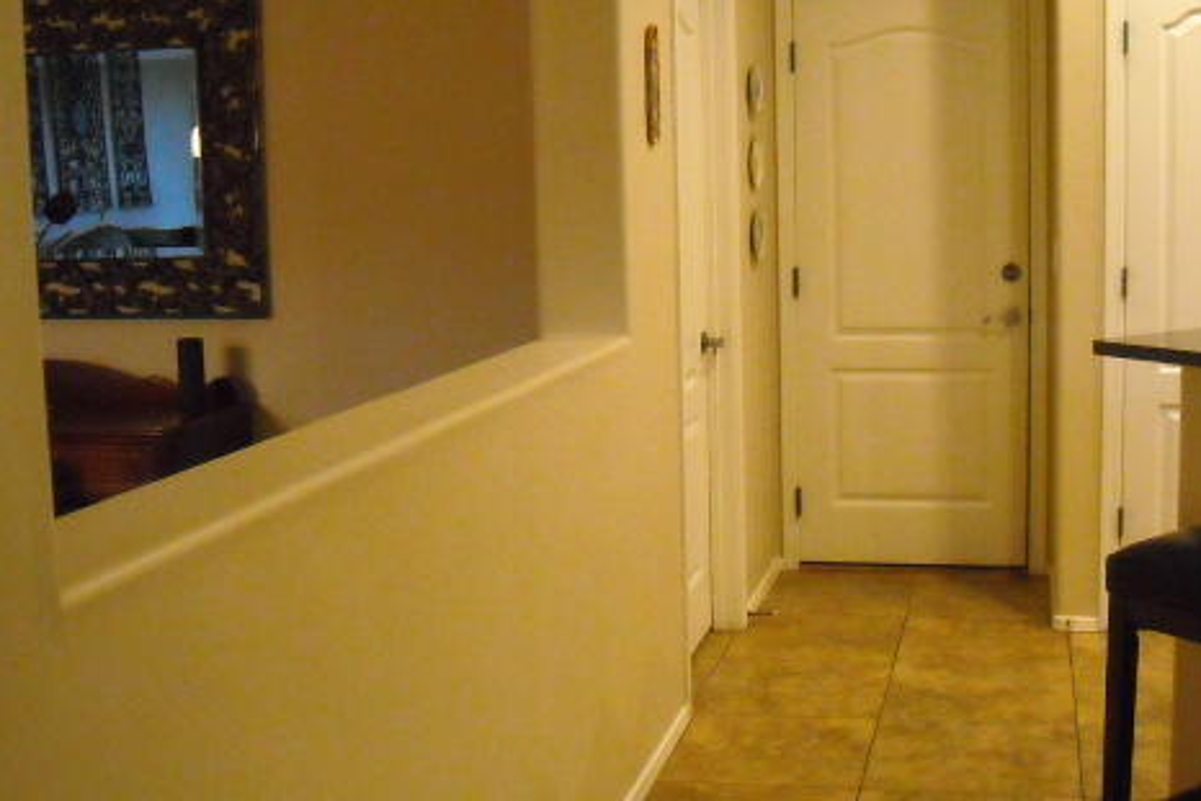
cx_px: 698
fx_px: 1668
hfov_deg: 39.5
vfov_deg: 27.0
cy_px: 368
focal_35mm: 50
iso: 800
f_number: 2.8
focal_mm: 5.7
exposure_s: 1/38
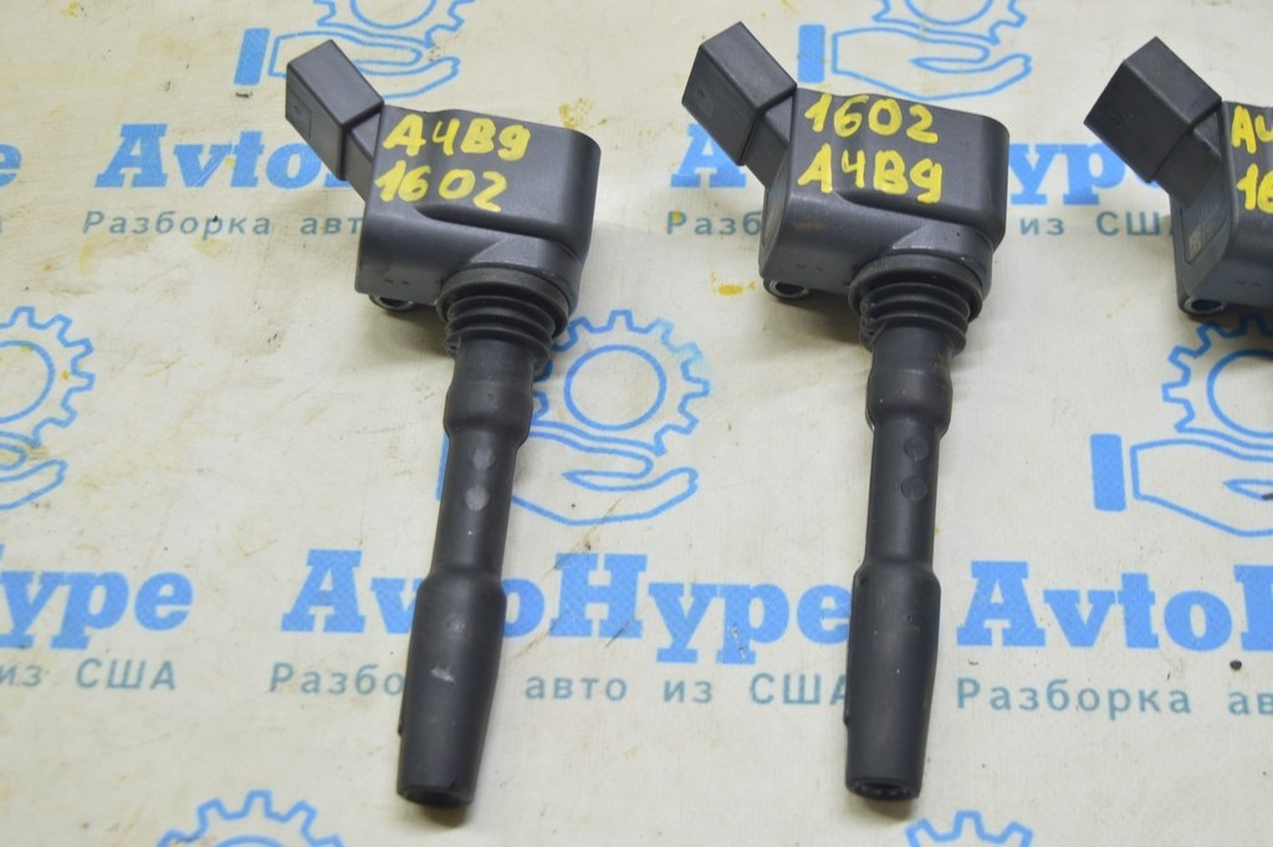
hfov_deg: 35.1
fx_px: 2014
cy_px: 424
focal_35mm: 57
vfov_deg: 23.7
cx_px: 636
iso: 400
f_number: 5.6
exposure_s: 1/20
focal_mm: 38
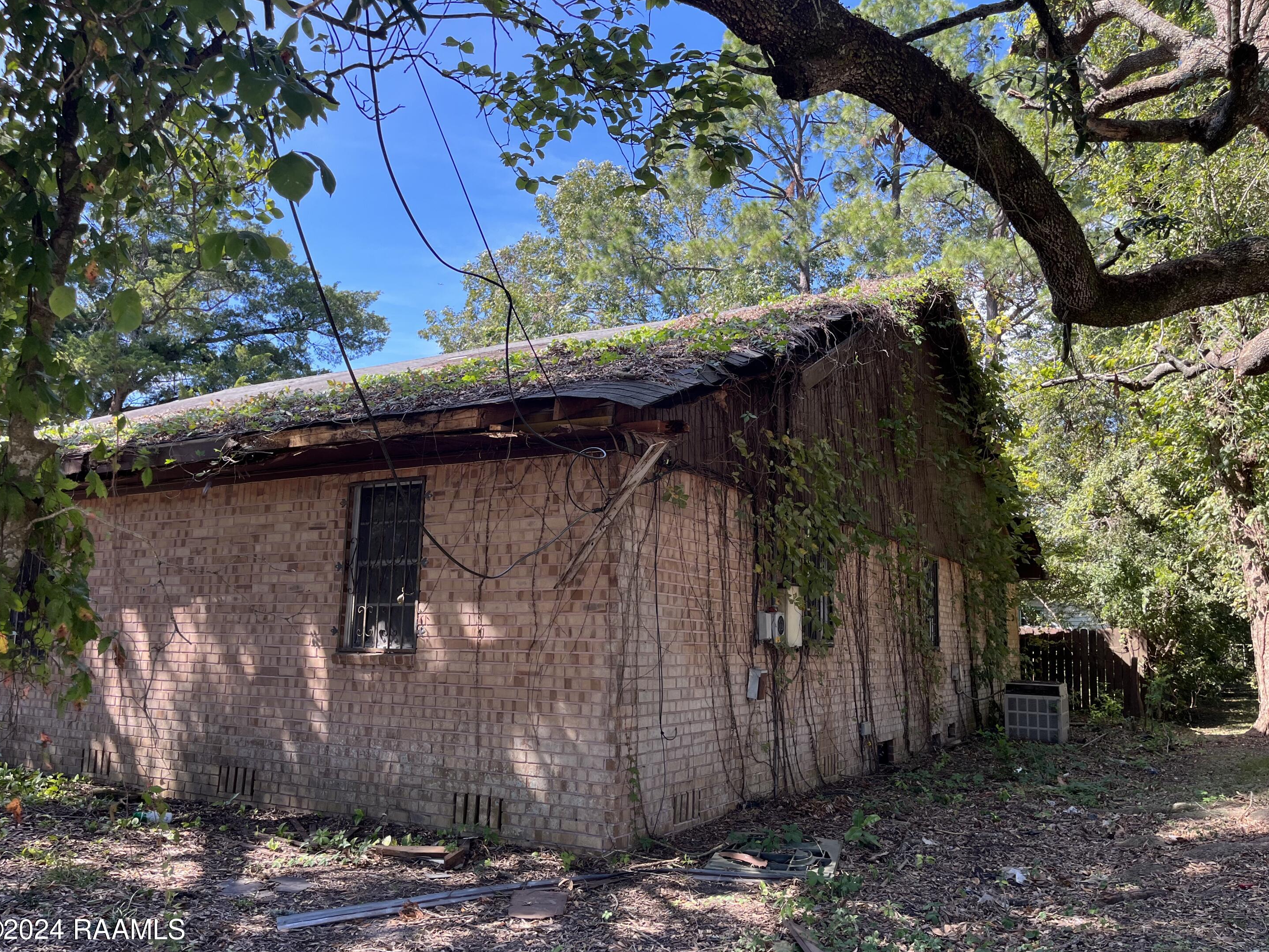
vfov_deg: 51.4
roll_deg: -1.1
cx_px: 639
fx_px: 990
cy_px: 481
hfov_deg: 65.3
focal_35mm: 27
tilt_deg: +9.5
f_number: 1.6
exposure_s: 1/430
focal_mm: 5.1
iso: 50
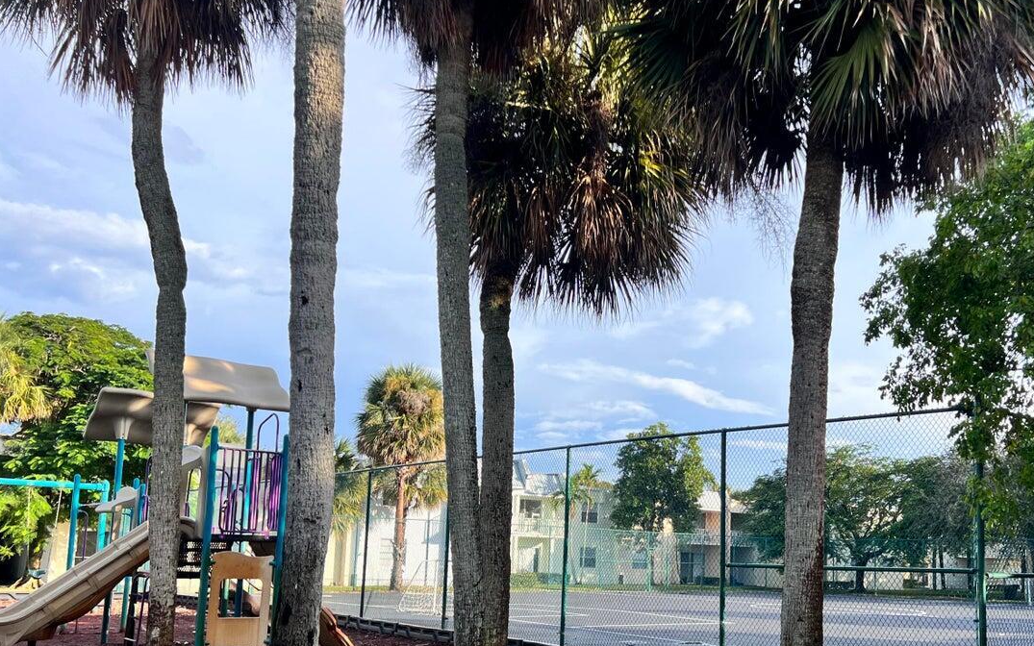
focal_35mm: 35
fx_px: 986
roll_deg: -1.6
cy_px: 464
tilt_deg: +5.5
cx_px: 652
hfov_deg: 54.6
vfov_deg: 35.7
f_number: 1.5
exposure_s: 1/2045
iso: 50
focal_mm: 5.7
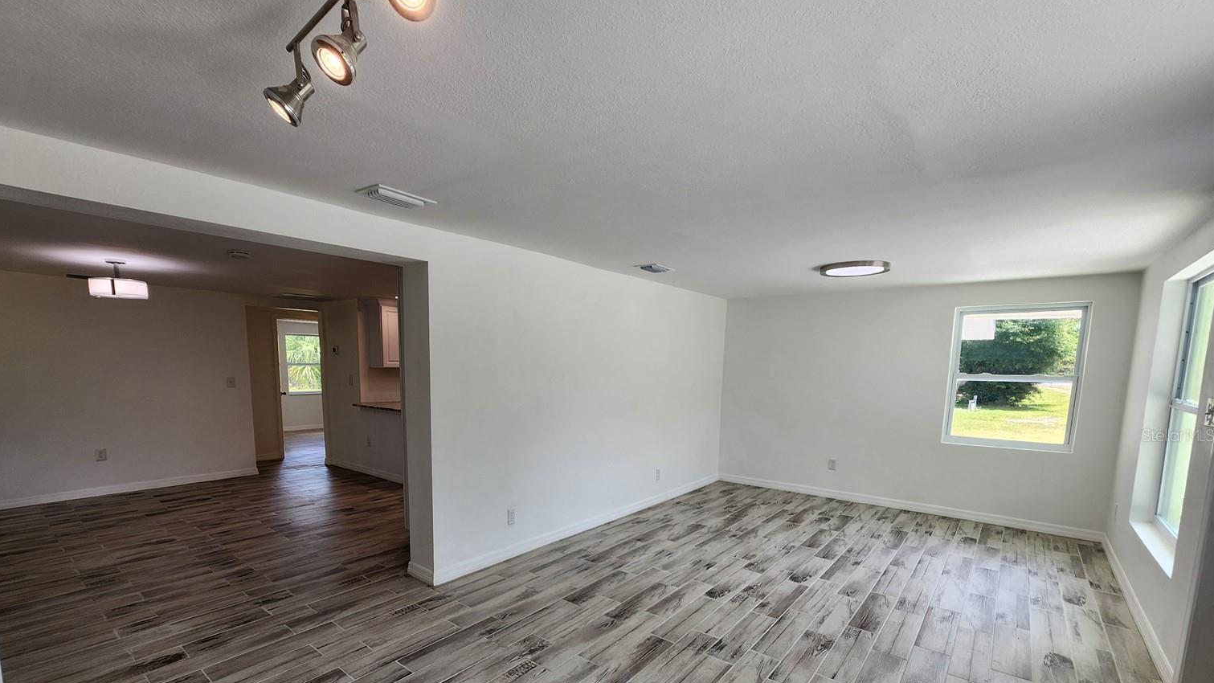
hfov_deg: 102.9
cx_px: 575
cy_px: 435
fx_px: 483
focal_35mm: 15
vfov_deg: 69.2
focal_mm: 2.2
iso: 50
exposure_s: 1/155
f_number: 2.2
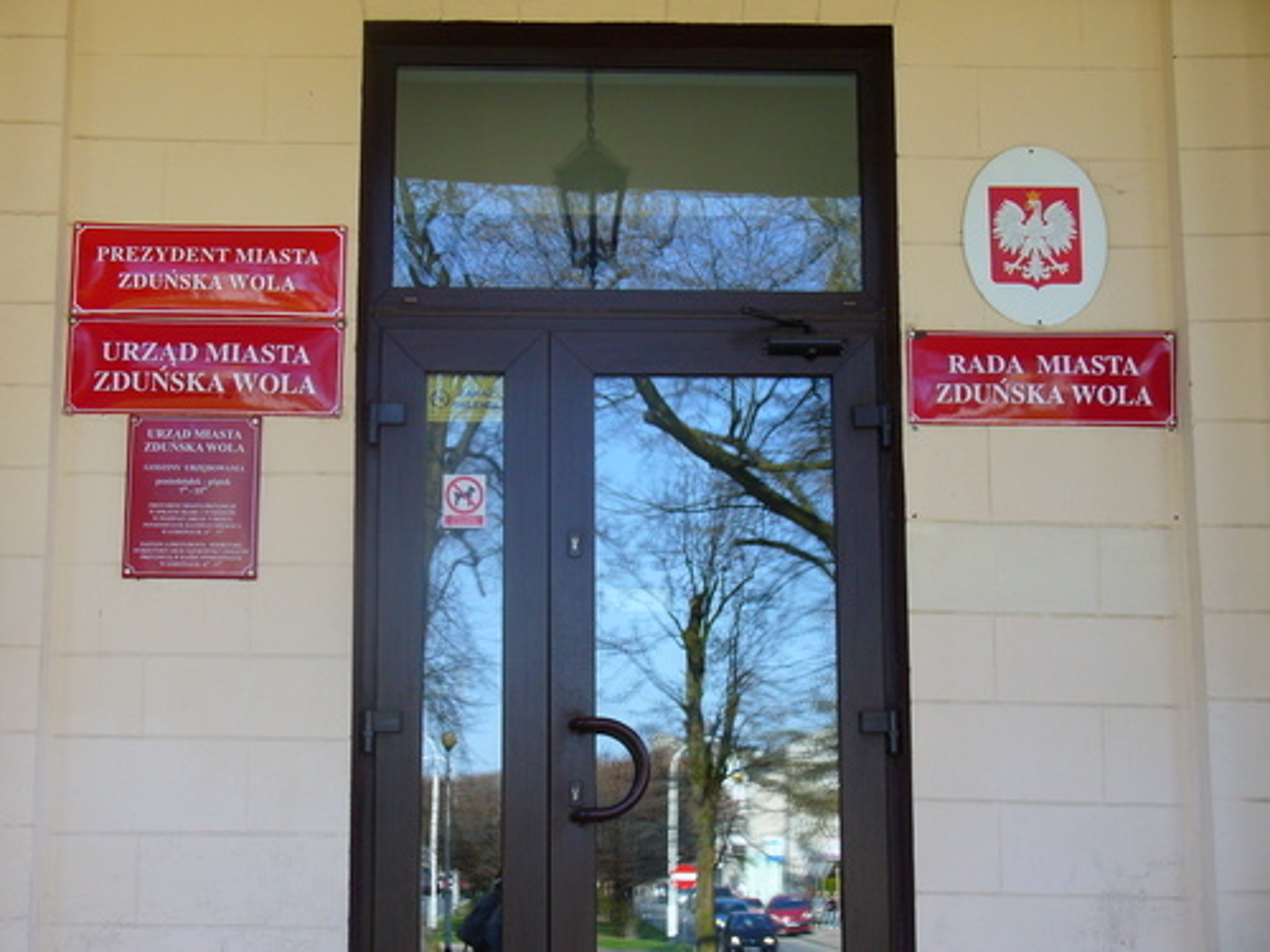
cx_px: 635
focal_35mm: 60
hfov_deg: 32.2
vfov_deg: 24.4
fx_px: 2201
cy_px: 476
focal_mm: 9.9
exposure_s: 1/200
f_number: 3.1
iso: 80
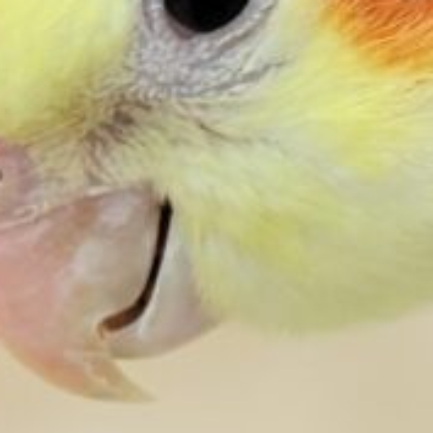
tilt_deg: -10.7
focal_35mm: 312
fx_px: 4415
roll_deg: +8.6
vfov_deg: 5.6
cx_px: 768
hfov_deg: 5.5
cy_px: 54
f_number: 1.6
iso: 40
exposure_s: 1/50
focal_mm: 5.96
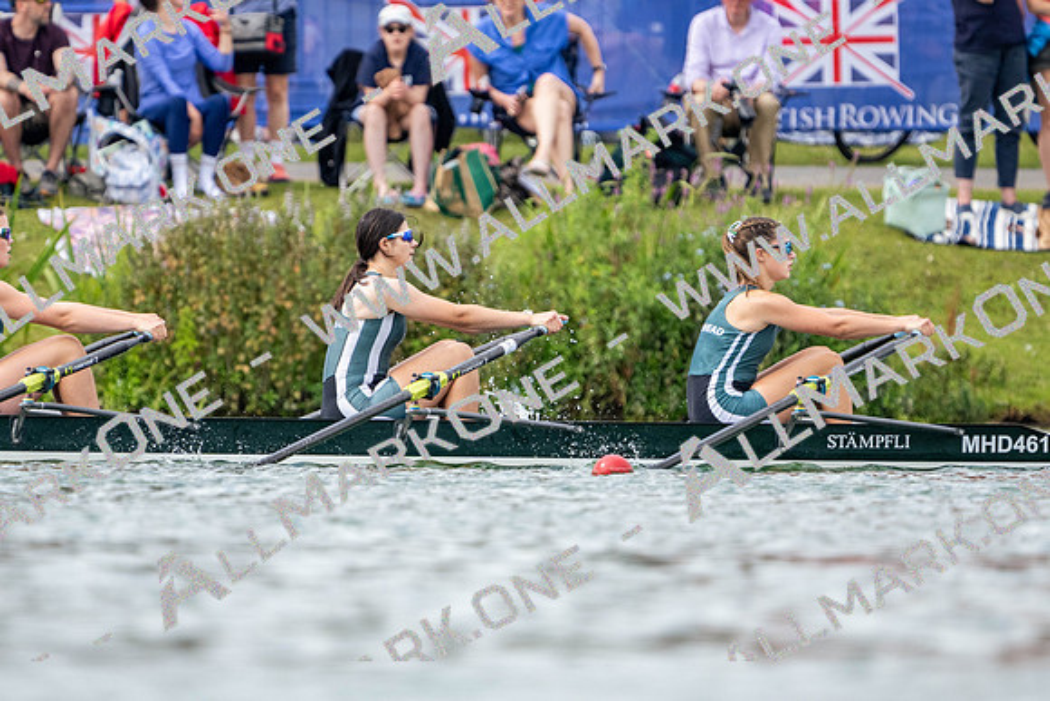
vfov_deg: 1.5
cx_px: 525
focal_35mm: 900
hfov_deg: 2.3
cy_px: 350
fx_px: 26255
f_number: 6.3
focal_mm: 600
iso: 640
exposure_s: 1/1600
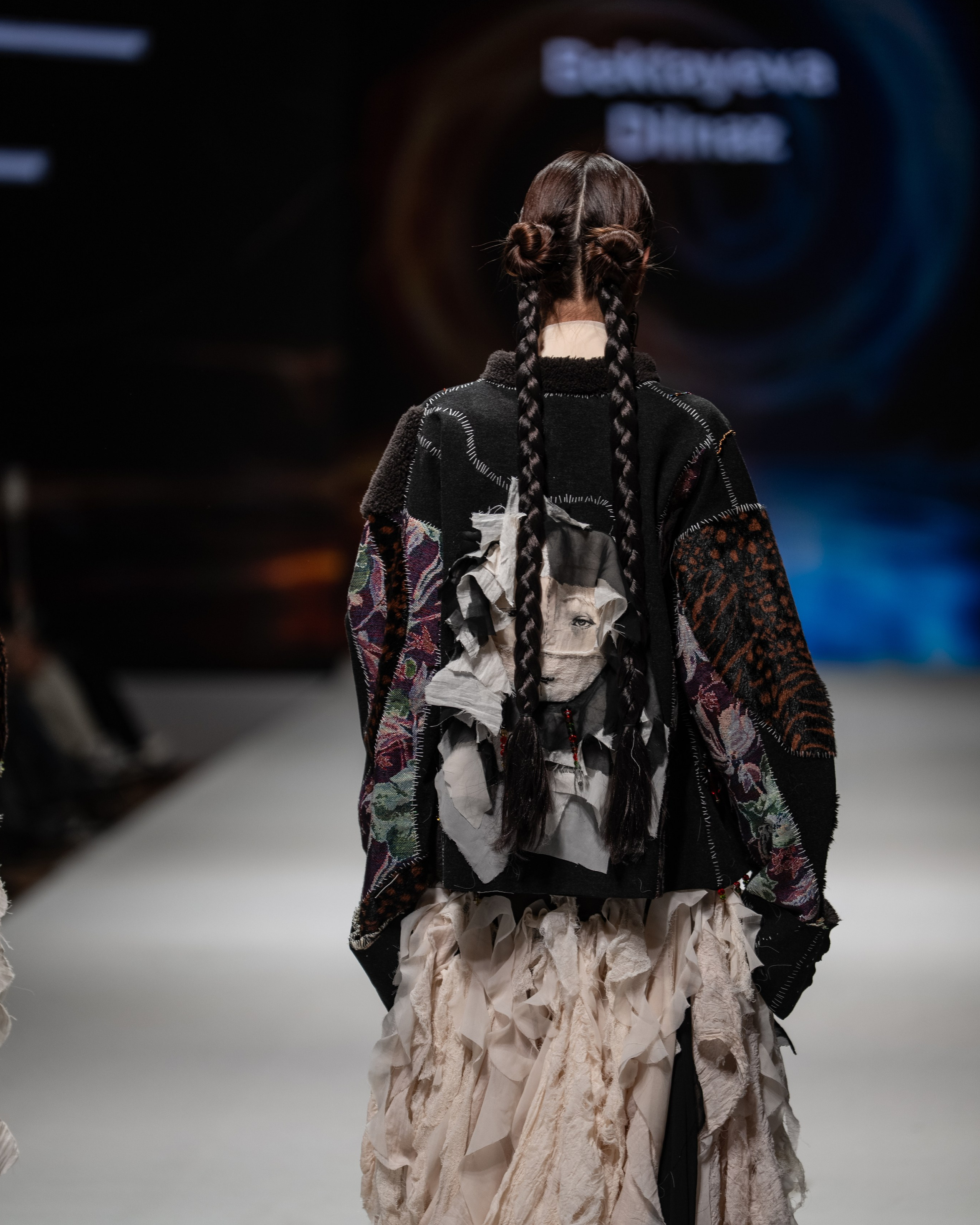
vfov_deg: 10.8
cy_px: 546
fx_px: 6490
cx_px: 490
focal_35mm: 179
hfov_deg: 8.6
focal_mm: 158.4
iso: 200
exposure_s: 1/400
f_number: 2.8
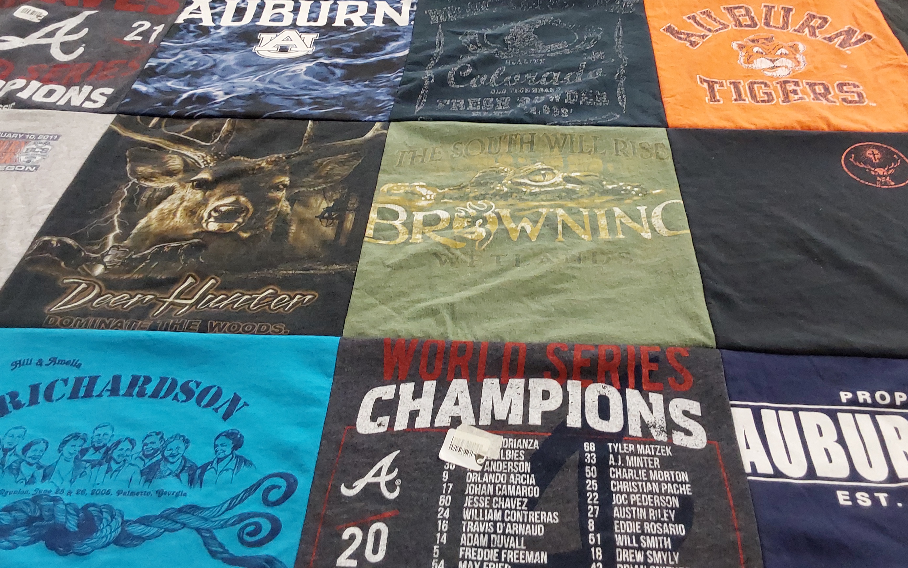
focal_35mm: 35
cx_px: 495
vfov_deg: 35.9
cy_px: 182
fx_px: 866
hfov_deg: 55.2
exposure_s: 1/60
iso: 200
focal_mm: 2.91
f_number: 1.9
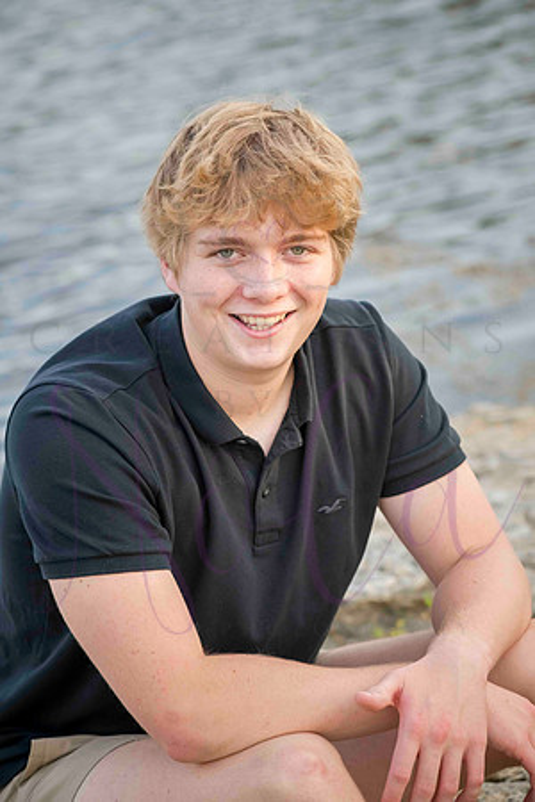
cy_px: 401
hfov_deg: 12.2
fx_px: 2496
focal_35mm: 112
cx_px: 268
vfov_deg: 18.3
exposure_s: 1/640
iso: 800
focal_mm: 112
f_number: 7.1
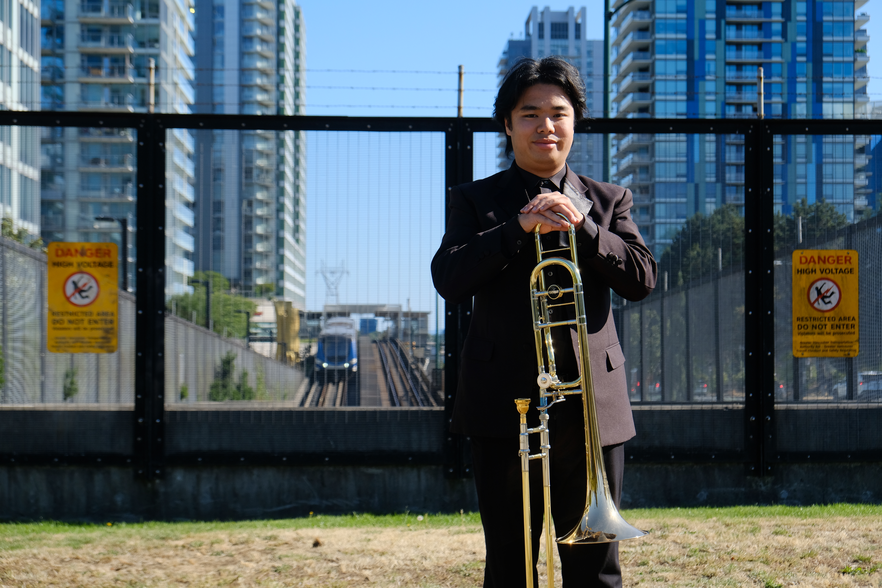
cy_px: 294
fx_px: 1494
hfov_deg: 32.9
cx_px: 441
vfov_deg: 22.3
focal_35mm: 61
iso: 400
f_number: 5.6
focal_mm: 40.7
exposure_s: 1/950
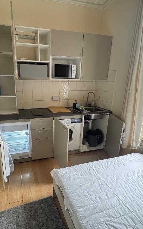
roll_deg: +0.2
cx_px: 51
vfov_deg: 85.1
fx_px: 125
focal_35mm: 20
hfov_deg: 58.6
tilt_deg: -15.4
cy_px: 115
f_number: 2.2
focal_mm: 2.22
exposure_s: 1/82
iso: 320
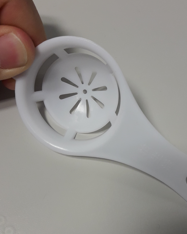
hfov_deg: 31.4
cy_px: 136
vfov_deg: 38.7
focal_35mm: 48
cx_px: 110
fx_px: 332
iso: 64
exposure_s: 1/50
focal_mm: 3.7
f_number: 1.9
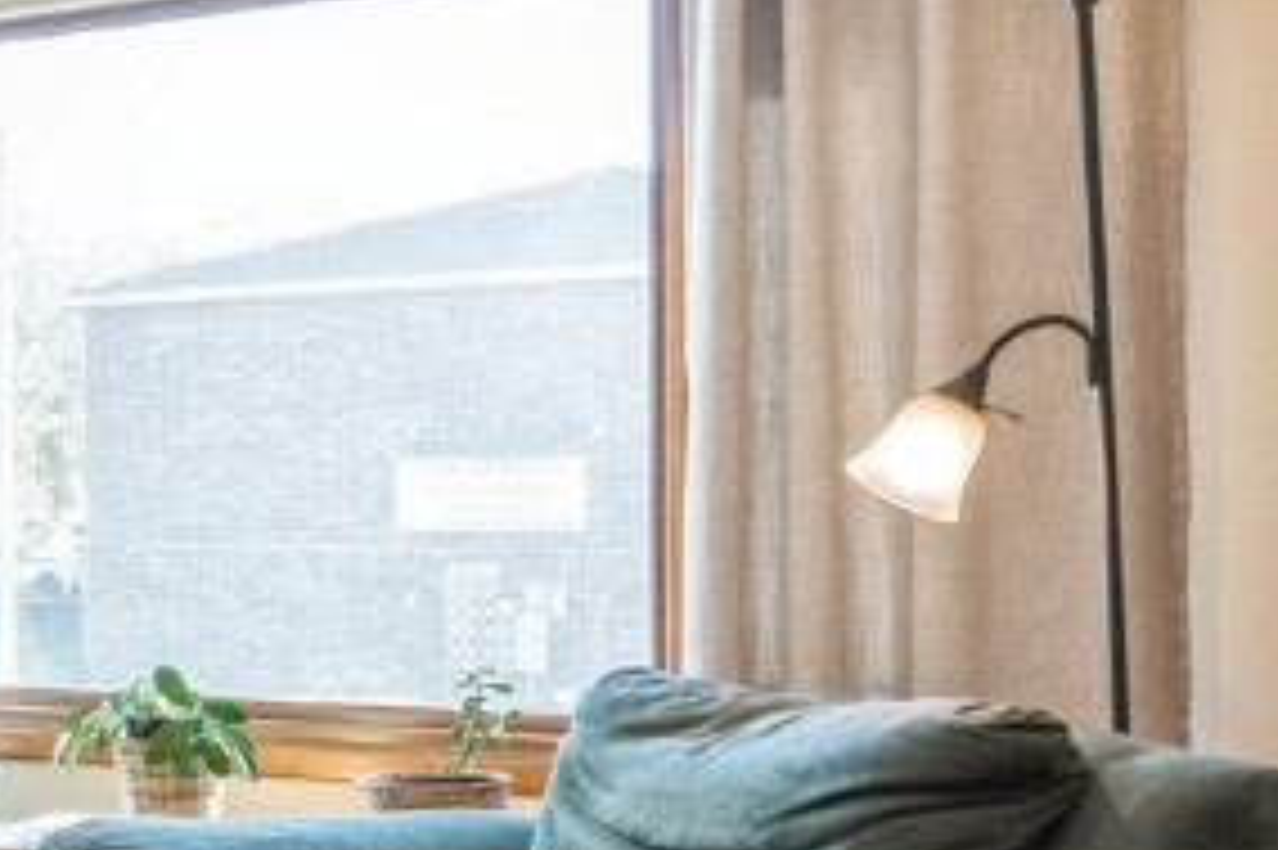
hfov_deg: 25.8
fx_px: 2306
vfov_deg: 20.9
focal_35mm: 65
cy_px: 486
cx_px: -450
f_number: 8
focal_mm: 16
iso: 800
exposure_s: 1/80
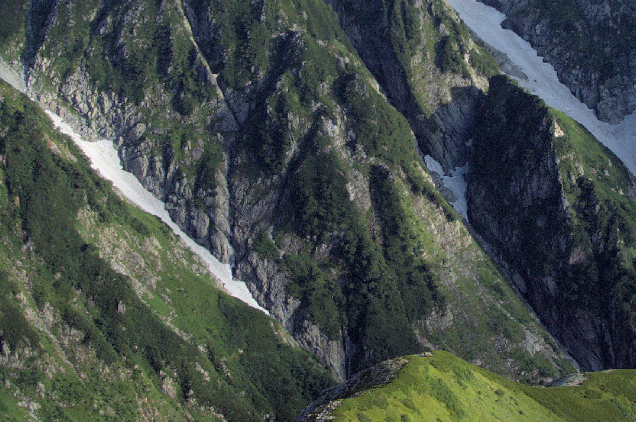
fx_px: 1923
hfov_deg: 18.6
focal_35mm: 109
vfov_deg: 12.5
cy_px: 66
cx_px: 533
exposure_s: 1/160
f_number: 13
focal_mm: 28
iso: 200
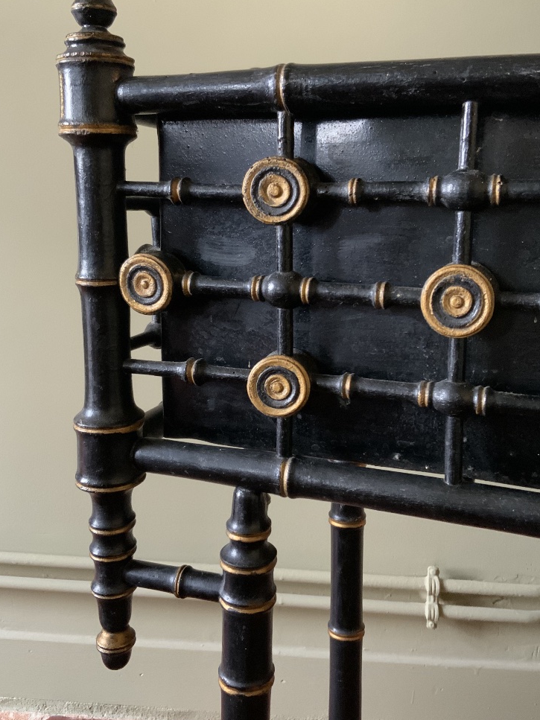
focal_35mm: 36
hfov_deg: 39.6
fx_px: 749
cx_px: 291
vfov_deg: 51.3
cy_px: 330
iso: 250
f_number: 1.8
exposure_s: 1/50
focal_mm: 3
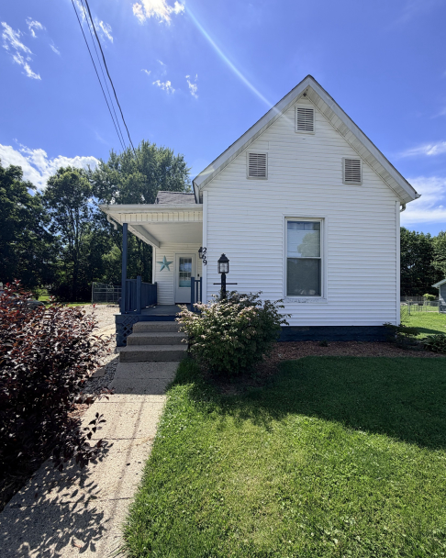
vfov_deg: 96.8
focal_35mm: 15
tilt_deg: +1.8
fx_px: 248
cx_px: 228
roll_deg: -1.2
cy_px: 289
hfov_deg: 84.0
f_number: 2.2
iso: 25
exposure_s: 1/770
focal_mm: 2.22
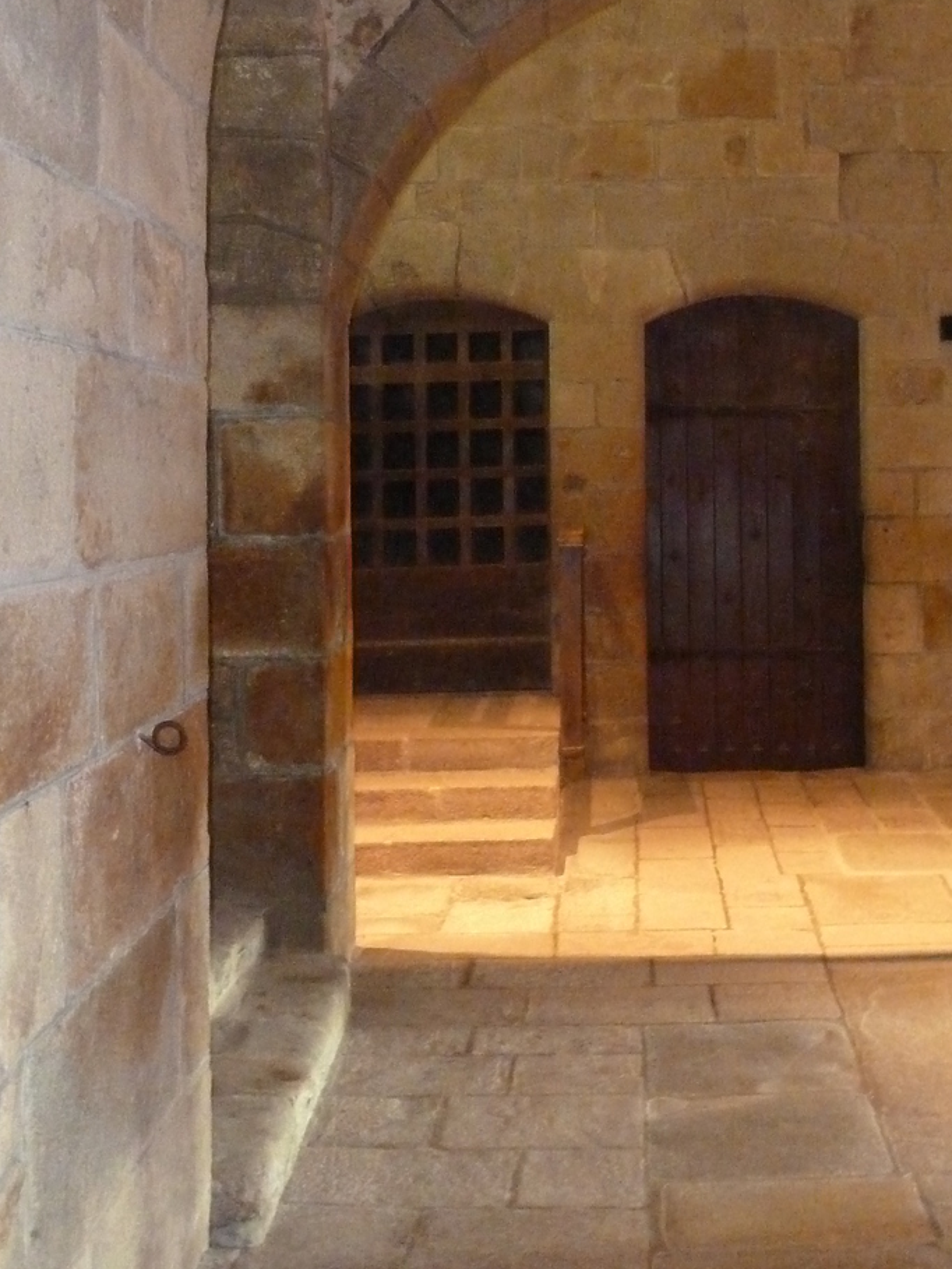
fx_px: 1613
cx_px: 692
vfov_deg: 42.2
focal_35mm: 44
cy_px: 395
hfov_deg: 32.4
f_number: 3.3
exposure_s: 1/3.2
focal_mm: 4.1
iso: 800
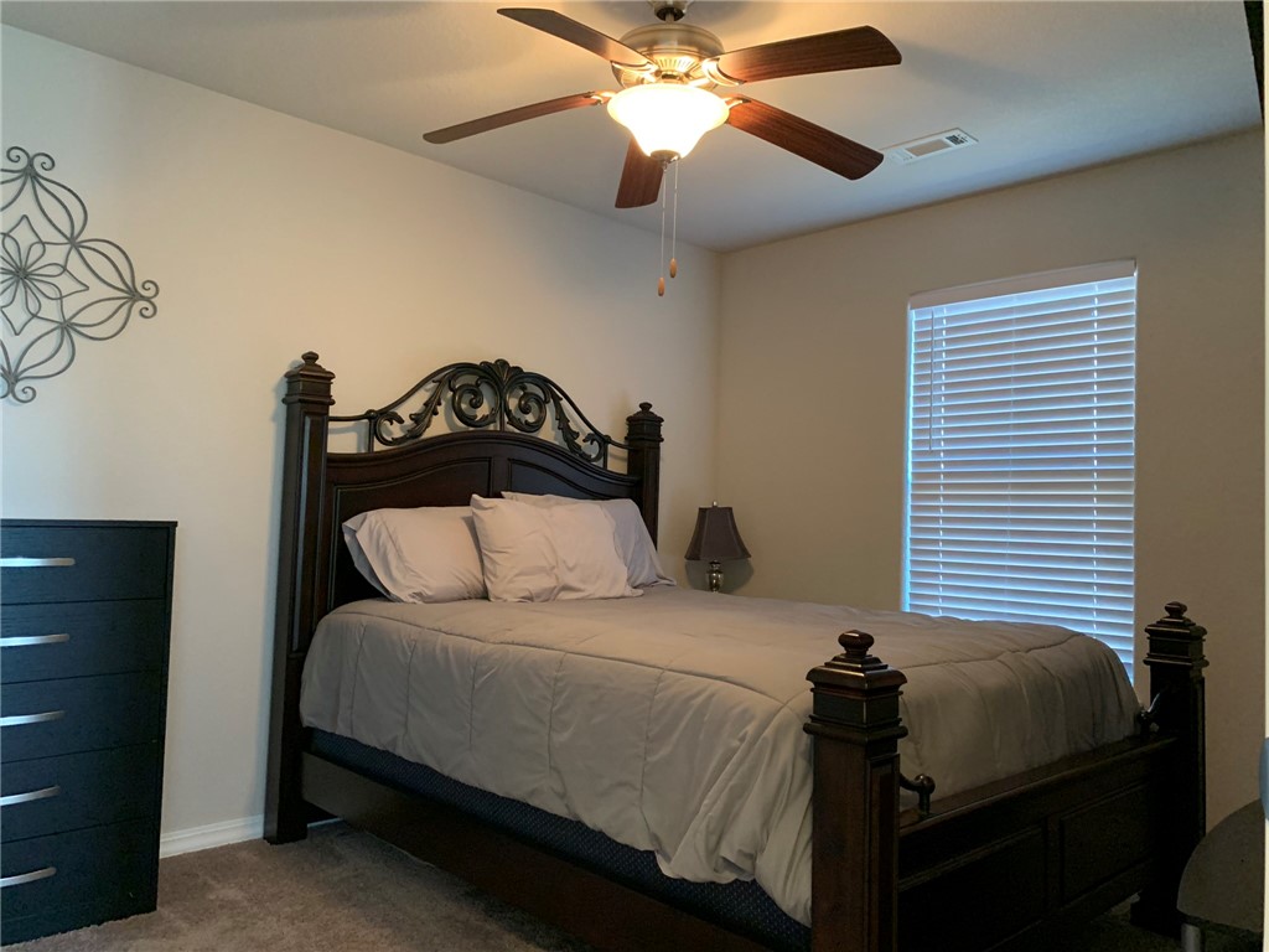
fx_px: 953
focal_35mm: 26
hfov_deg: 67.3
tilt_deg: +1.3
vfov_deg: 53.1
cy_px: 476
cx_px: 634
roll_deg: -2.5
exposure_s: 1/60
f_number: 1.8
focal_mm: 4.25
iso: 400
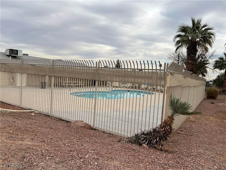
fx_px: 170
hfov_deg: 67.3
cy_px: 85
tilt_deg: -2.6
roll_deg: -3.5
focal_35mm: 26
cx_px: 113
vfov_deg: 53.1
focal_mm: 5.7
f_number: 1.5
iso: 50
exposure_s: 1/3968
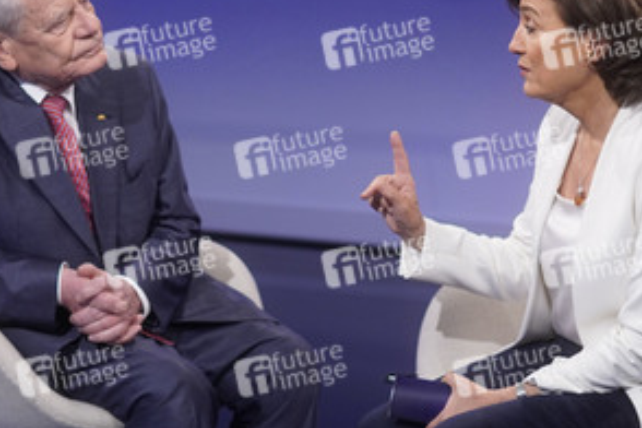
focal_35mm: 69
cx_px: 320
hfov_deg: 29.2
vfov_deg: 19.7
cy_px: 207
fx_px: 1230
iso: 640
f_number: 1.6
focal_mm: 30
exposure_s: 1/400
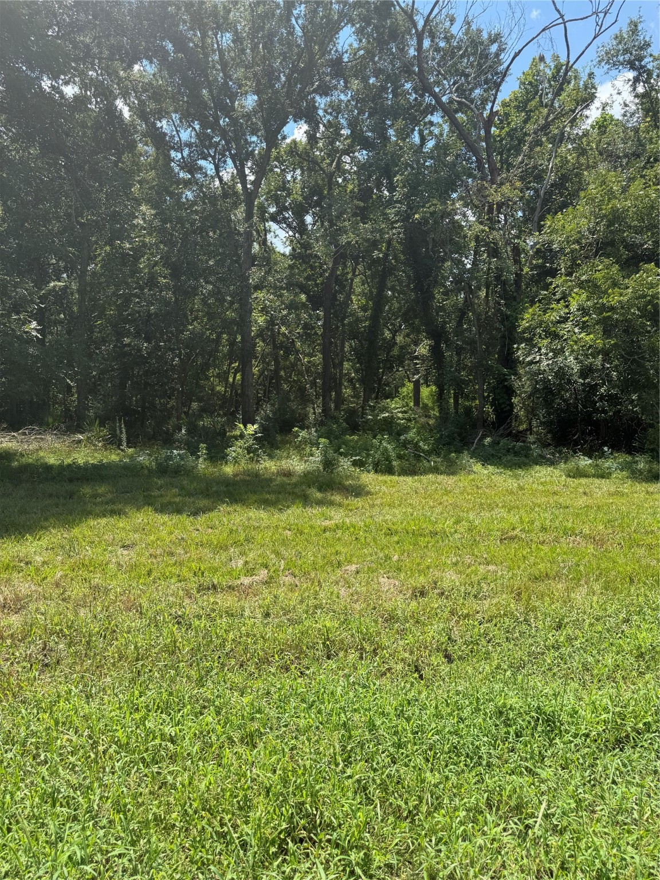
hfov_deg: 56.8
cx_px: 330
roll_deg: -0.3
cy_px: 440
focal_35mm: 24
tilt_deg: -1.6
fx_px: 610
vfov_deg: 71.6
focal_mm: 6.76
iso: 80
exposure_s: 1/2232
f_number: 1.78
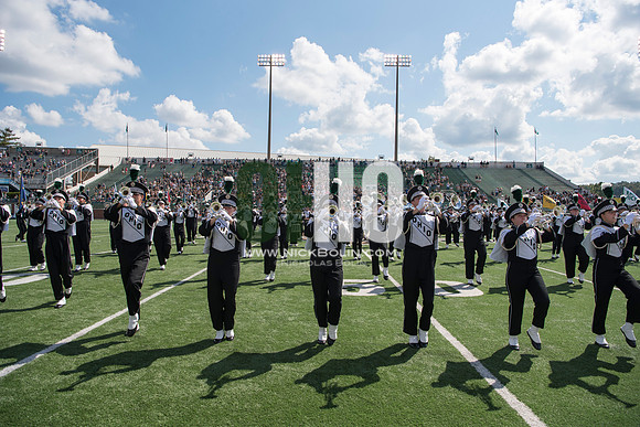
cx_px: 320
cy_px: 214
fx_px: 427
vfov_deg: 53.2
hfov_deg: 73.7
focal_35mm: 24
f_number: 5.6
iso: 200
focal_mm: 24
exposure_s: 1/1600
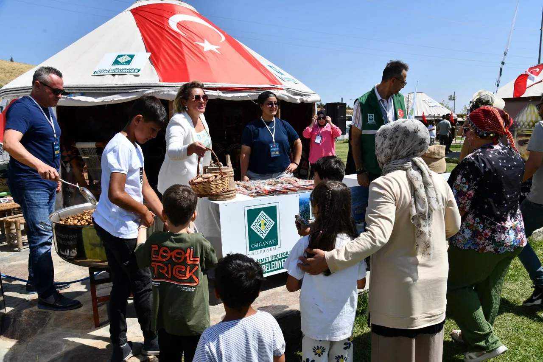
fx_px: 362
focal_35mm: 24
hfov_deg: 73.8
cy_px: 181
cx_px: 272
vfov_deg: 53.1
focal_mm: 24
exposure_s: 1/250
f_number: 10
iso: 100
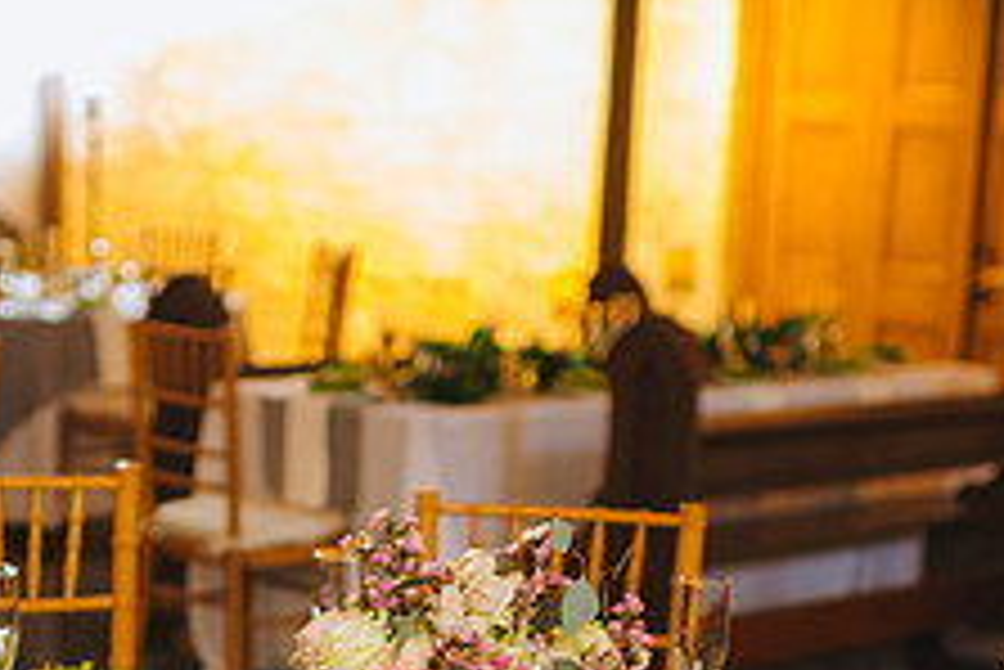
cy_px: 789
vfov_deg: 14.6
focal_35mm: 91
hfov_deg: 22.3
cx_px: 320
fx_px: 2539
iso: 1600
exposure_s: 1/160
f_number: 2
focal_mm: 35
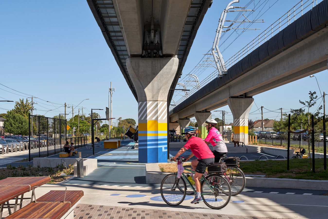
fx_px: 456
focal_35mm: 50
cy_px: 110
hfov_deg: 39.6
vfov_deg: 27.0
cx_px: 164
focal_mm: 50
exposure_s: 1/200
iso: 100
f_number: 11
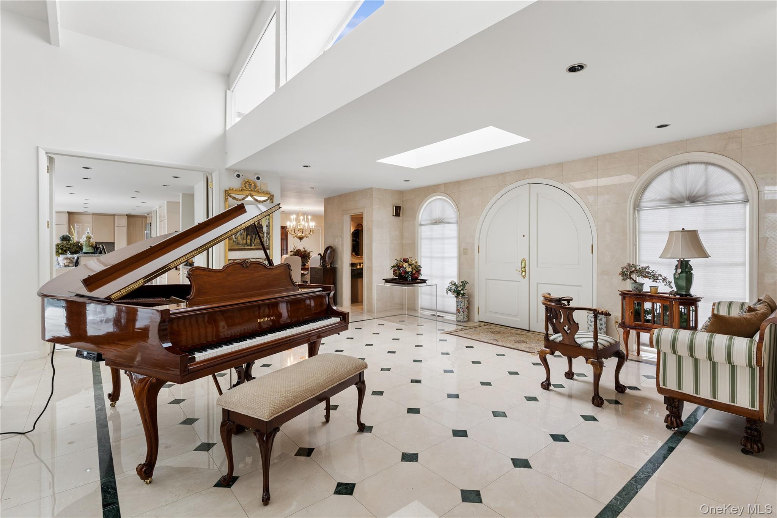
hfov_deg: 93.3
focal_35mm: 17
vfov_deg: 70.4
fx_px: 367
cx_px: 388
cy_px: 259
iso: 100
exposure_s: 1/4
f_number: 10
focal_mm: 17
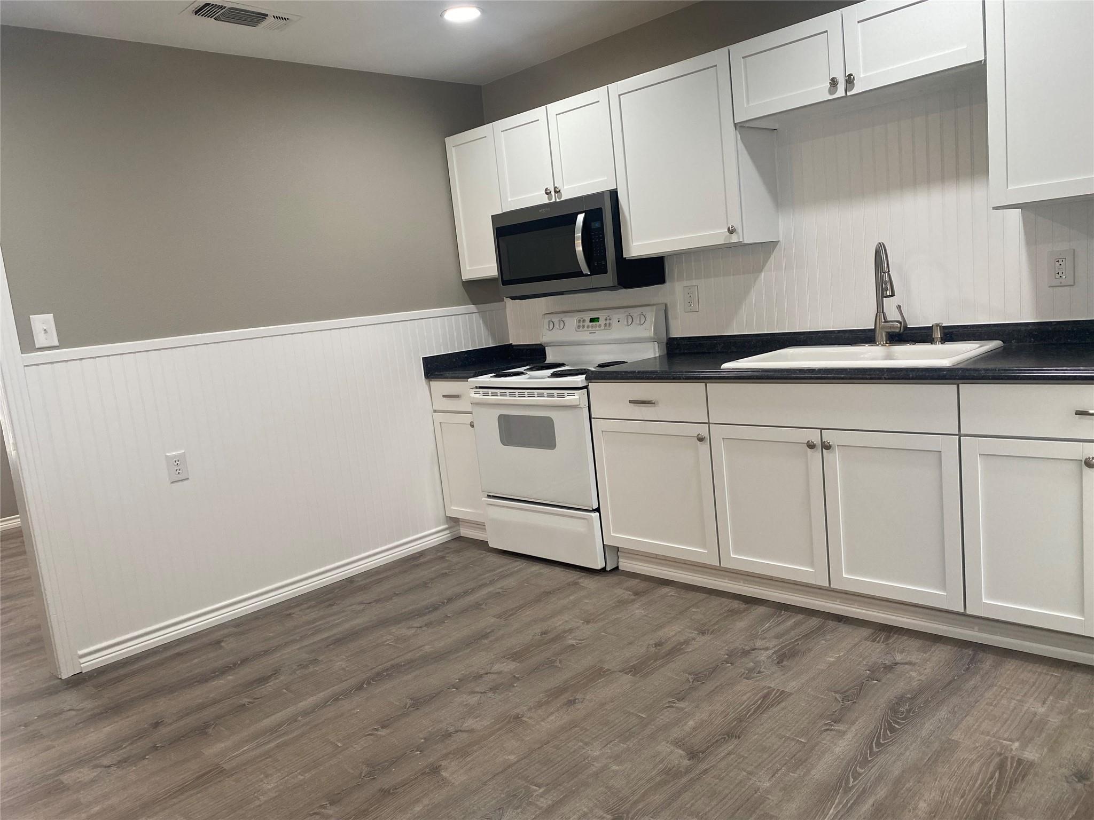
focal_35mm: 26
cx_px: 547
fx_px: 822
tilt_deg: -8.8
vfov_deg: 53.1
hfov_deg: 67.3
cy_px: 410
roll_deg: +5.8
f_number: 1.8
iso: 125
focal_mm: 4.25
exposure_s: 1/120
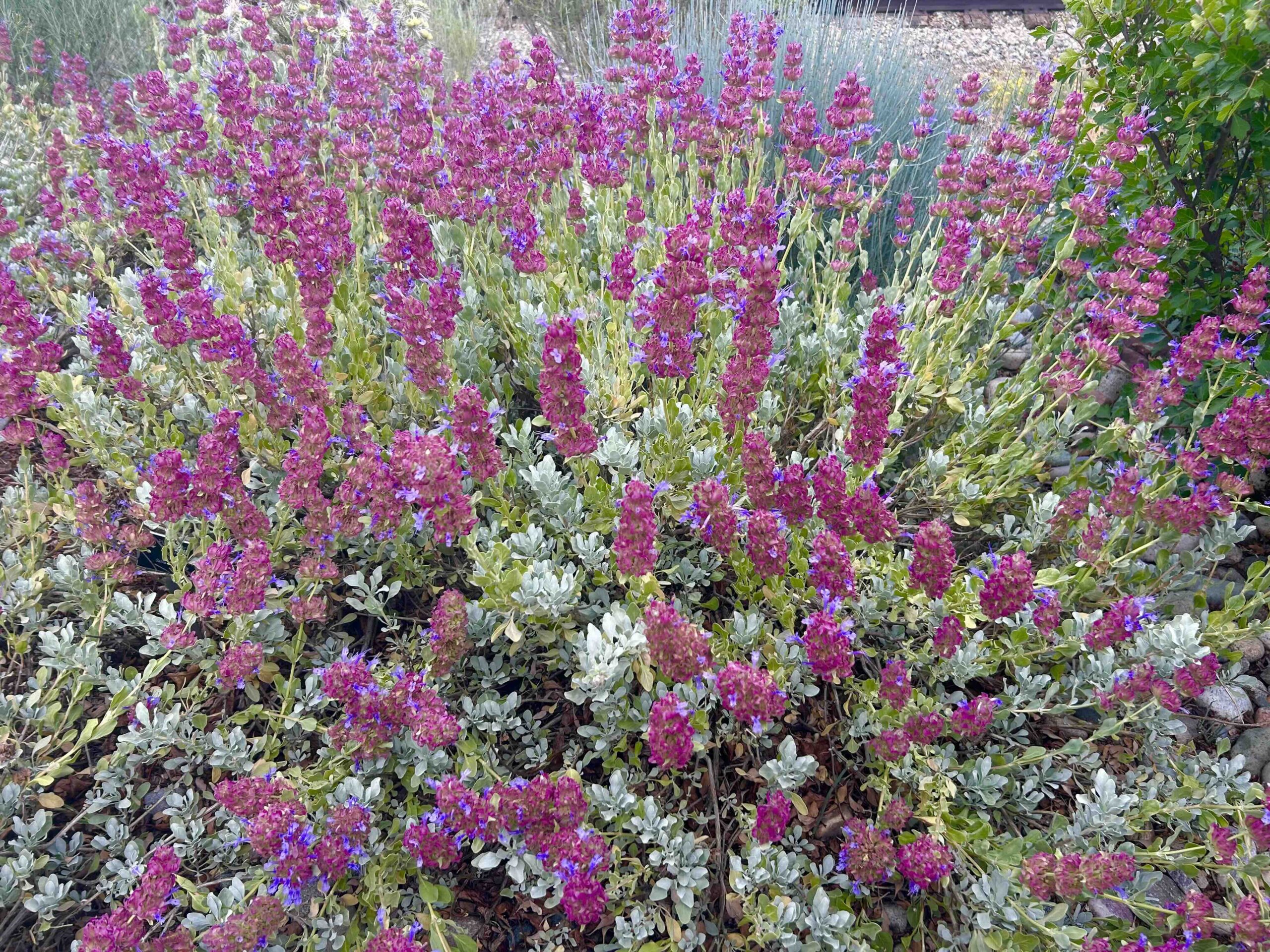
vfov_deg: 53.1
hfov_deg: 67.3
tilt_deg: -41.8
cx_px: 635
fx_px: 954
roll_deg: +5.4
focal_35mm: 26
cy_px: 476
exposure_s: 1/347
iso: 50
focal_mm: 5.7
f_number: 1.5
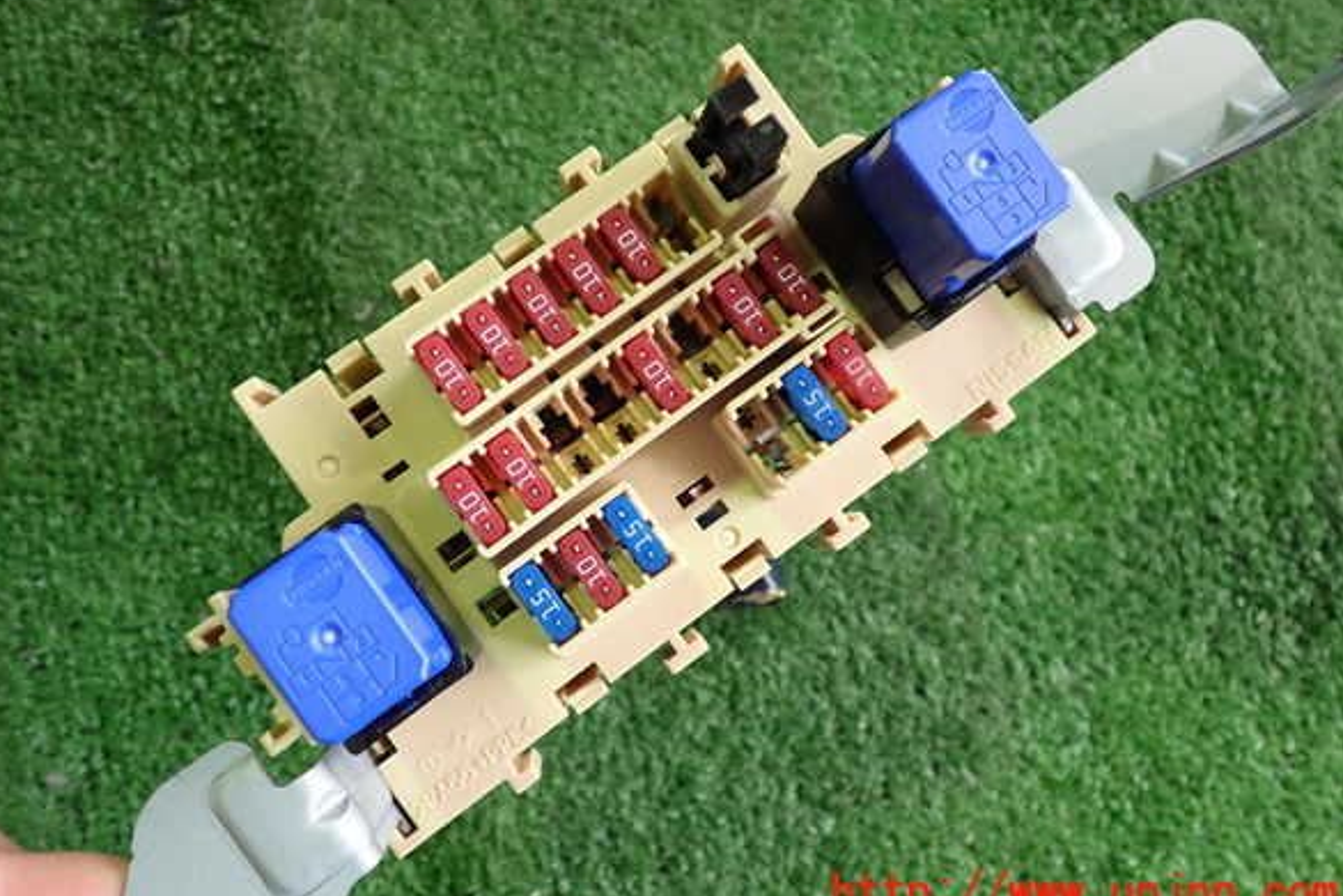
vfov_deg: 41.1
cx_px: 661
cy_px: 407
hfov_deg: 58.7
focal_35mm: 32
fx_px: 1194
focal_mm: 5.4
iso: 200
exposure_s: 1/30
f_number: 2.3
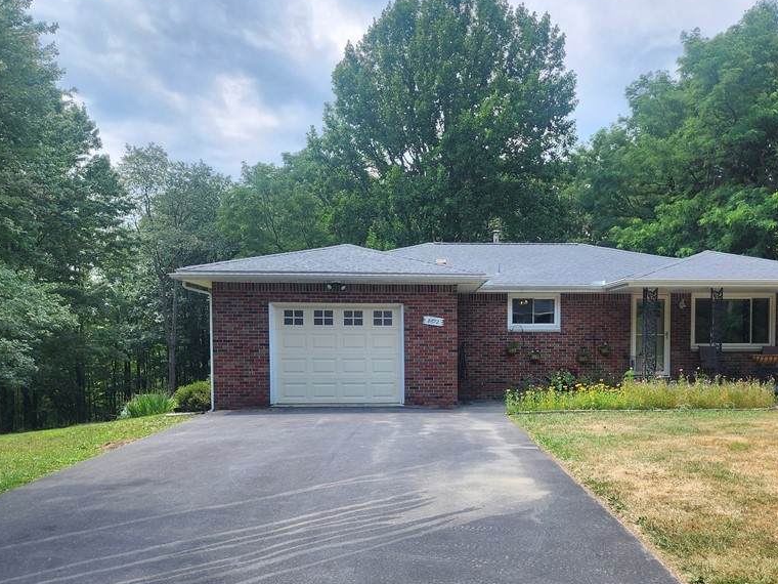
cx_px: 470
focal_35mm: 31
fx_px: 697
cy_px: 379
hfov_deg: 57.9
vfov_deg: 44.9
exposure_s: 1/769
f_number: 1.8
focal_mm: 6.4
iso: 12
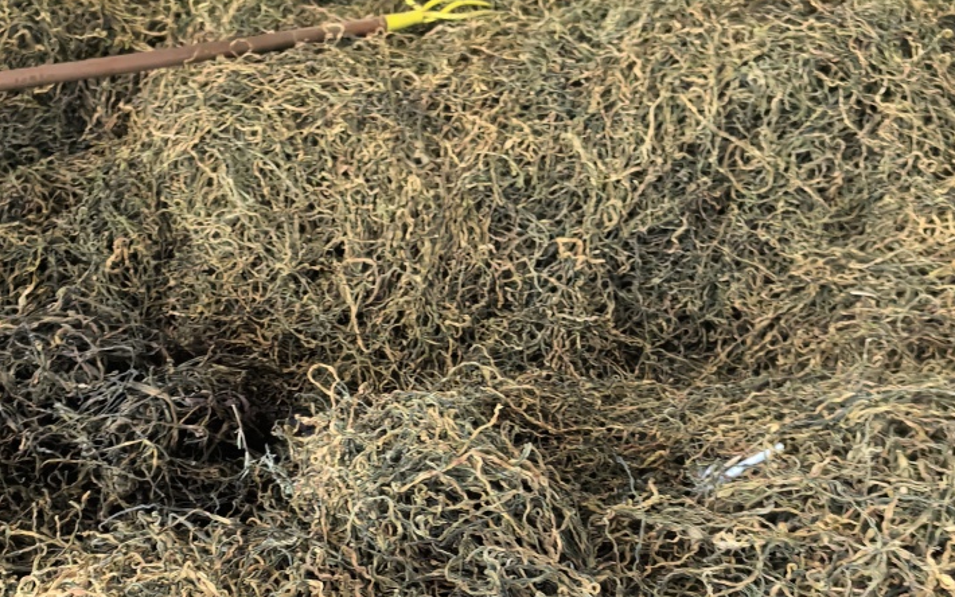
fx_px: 1119
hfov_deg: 46.1
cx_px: 422
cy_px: 540
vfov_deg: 28.7
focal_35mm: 43
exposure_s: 1/100
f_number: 2
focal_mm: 5.75
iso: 200
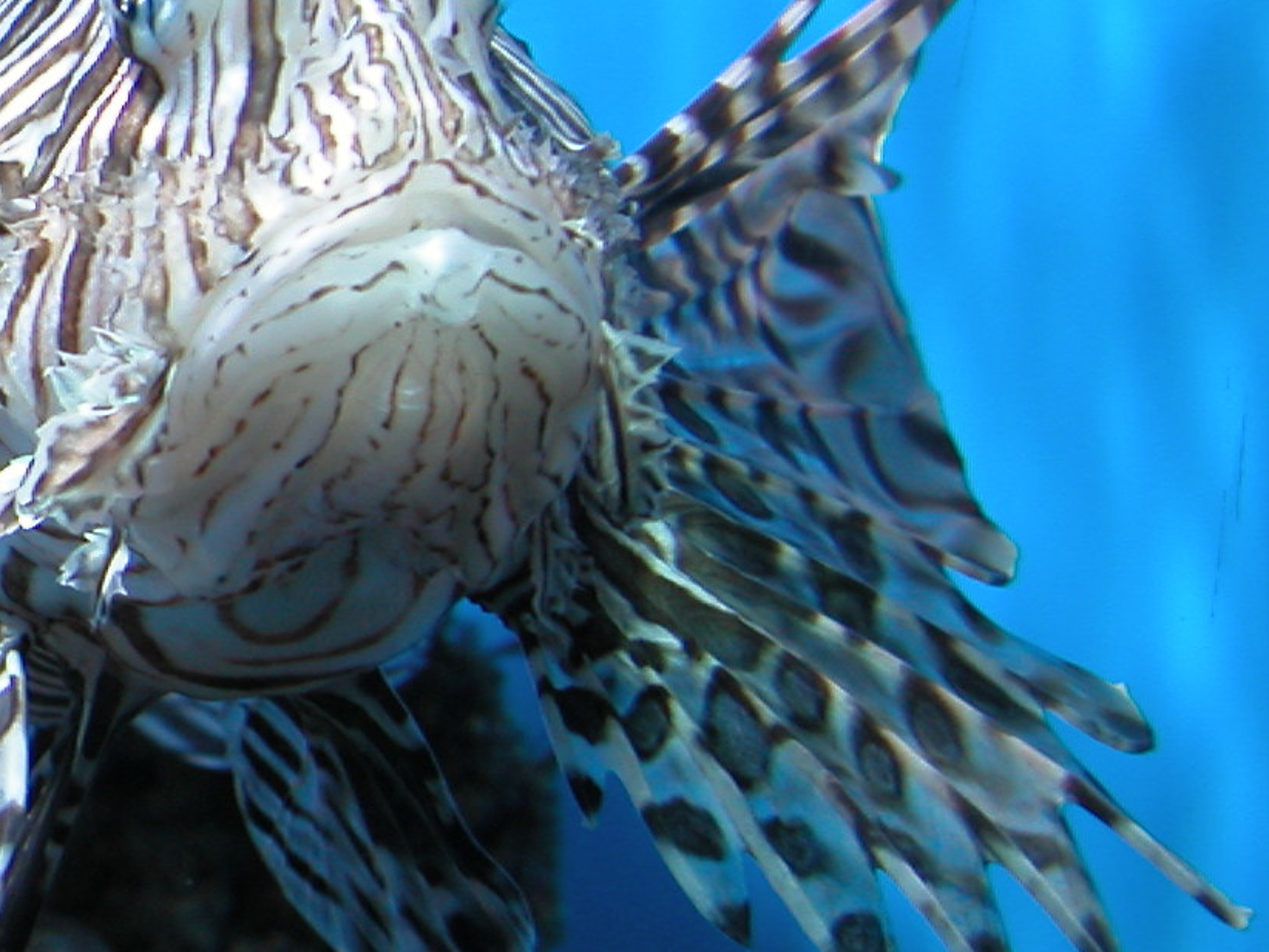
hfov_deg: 16.3
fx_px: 3997
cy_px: 327
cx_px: -701
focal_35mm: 109
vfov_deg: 13.6
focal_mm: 8.9
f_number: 2.8
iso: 100
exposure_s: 1/25.3
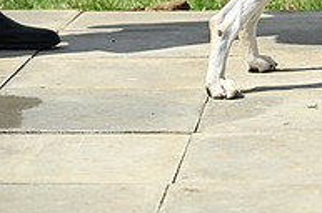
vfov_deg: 5.5
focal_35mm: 247
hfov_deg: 8.2
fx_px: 2206
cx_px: 480
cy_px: -99
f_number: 4.5
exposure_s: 1/1250
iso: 180
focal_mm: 82
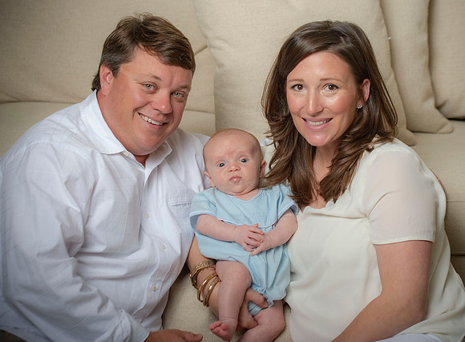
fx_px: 1204
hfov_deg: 21.8
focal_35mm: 90
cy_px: 159
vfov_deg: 16.1
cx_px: 278
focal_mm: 78
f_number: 5.6
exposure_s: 1/200
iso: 250
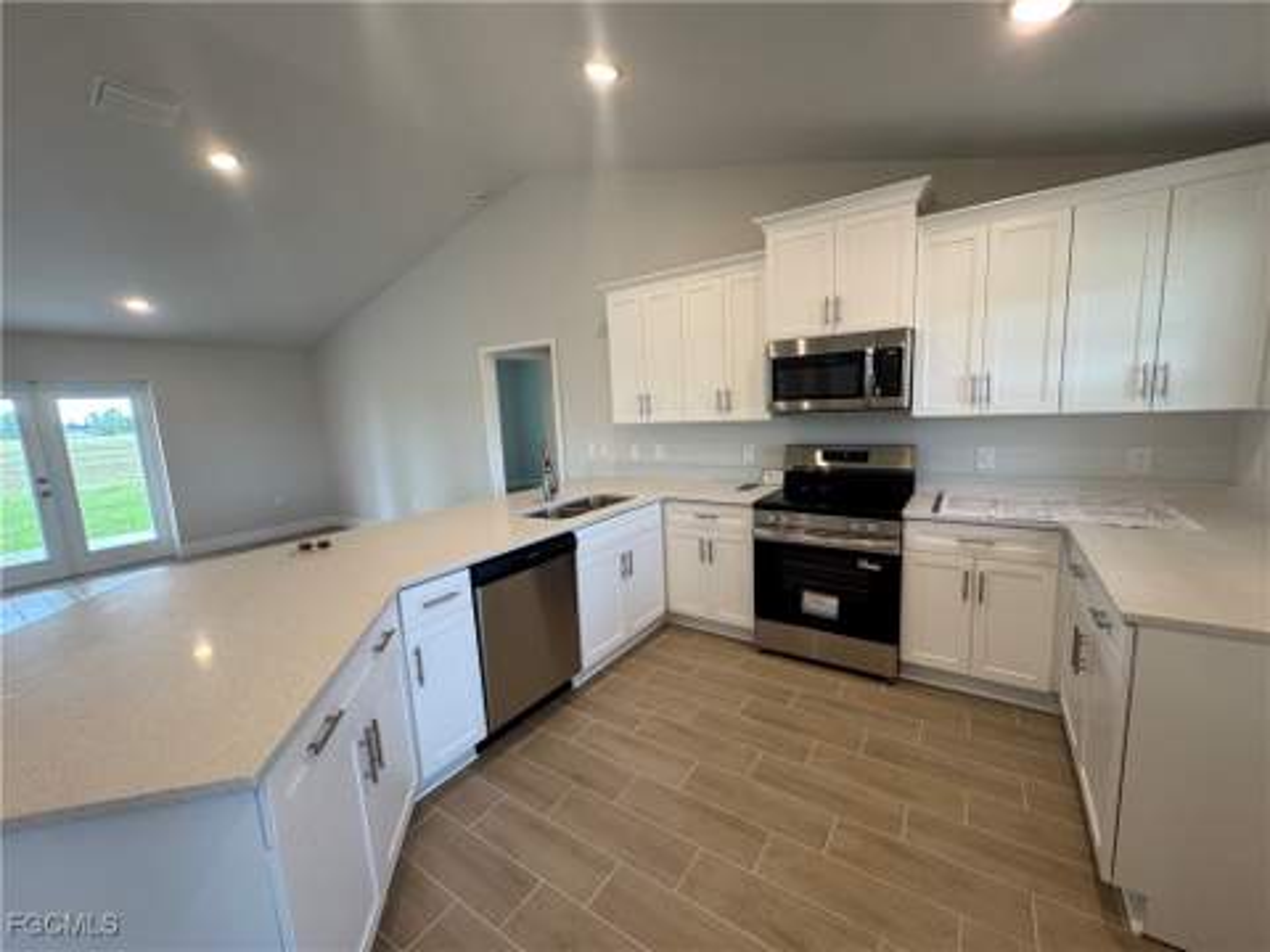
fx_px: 514
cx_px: 635
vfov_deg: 85.7
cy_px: 476
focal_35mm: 14
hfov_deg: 102.1
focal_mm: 2.22
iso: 160
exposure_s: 1/120
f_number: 2.2
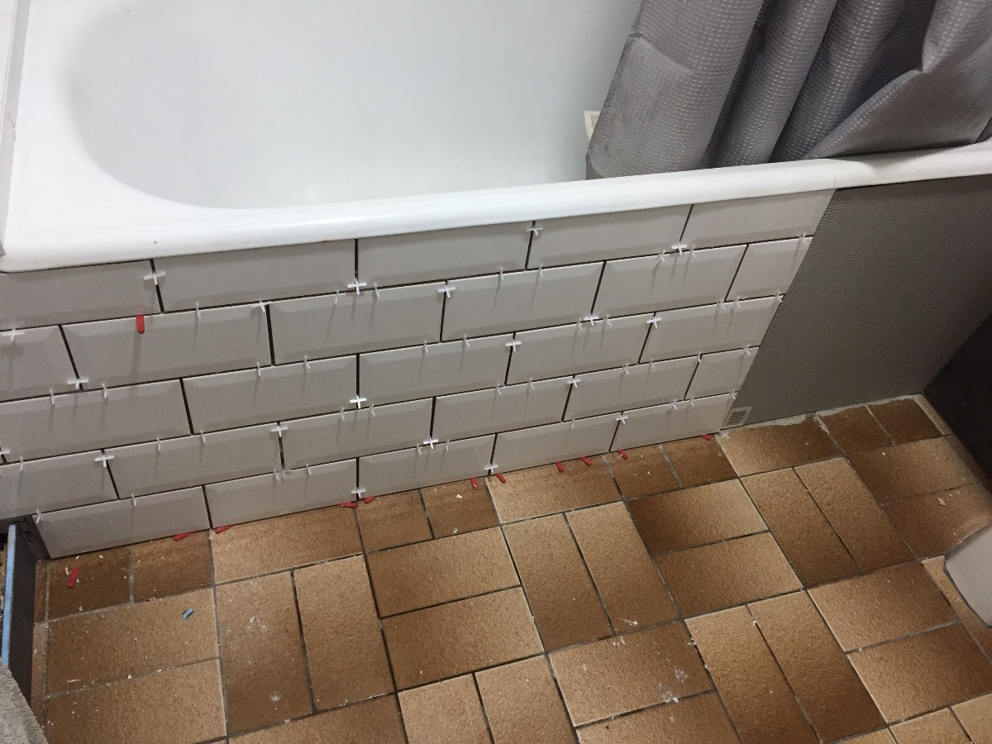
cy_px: 372
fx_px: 831
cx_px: 496
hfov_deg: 61.7
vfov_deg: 48.2
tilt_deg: -47.6
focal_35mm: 29
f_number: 2.2
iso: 64
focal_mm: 4.15
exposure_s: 1/33
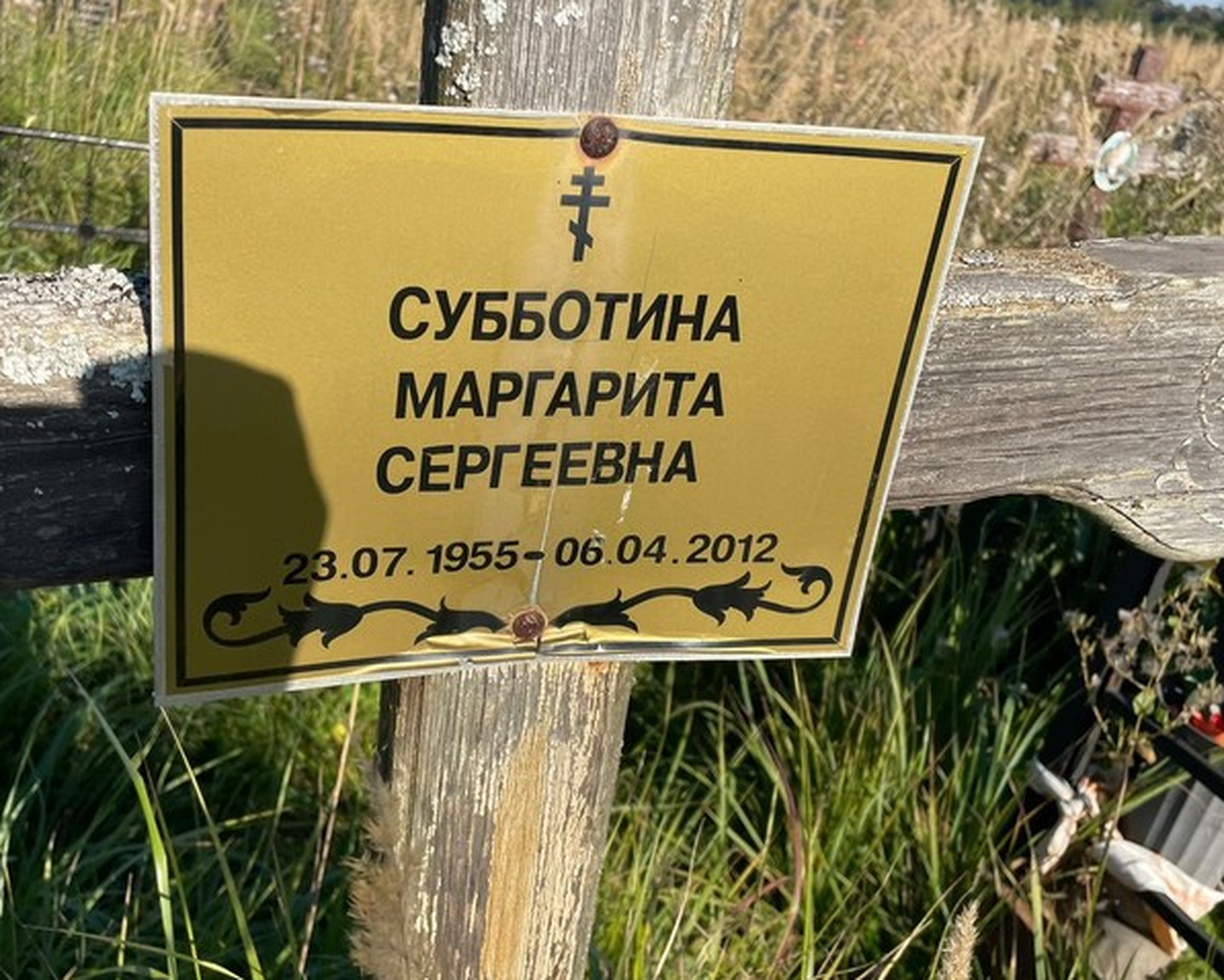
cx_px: 504
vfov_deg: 43.3
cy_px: 449
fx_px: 1232
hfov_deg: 52.6
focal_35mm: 34
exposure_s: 1/2681
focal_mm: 4.2
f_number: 1.6
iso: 32
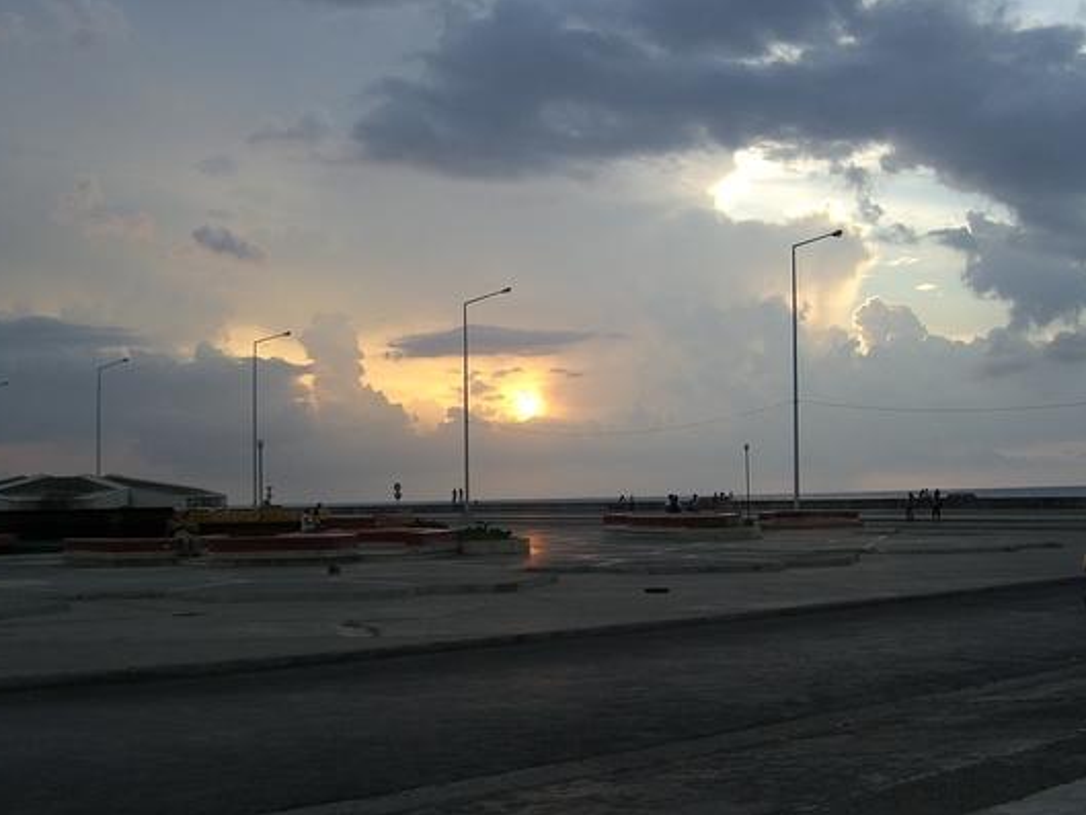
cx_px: 534
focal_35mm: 46
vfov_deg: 31.5
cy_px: 423
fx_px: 1443
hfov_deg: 41.2
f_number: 2.8
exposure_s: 1/250
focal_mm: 7.9
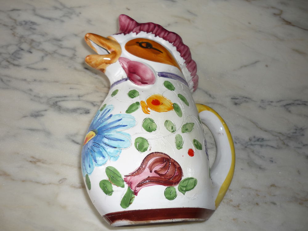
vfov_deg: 42.9
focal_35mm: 33
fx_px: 294
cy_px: 116
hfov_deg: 55.4
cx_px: 154
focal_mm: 5.5
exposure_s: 1/30
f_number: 2.8
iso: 100
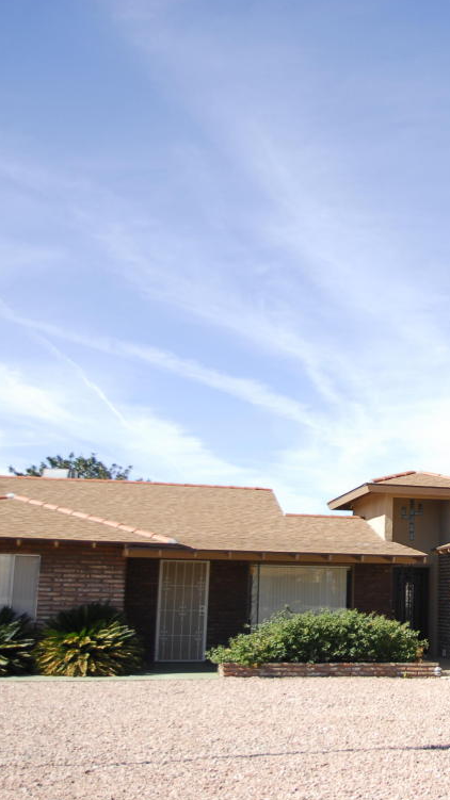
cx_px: 470
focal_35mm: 41
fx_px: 866
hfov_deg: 27.2
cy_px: 395
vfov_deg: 49.6
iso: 125
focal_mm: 17
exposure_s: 1/1000
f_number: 13
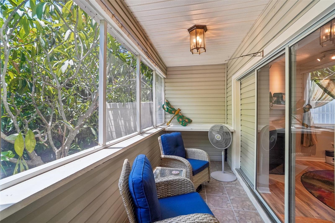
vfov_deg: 77.3
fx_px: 140
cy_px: 112
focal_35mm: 15
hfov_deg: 100.4
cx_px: 168
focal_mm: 10
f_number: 8
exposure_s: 1/30
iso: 200
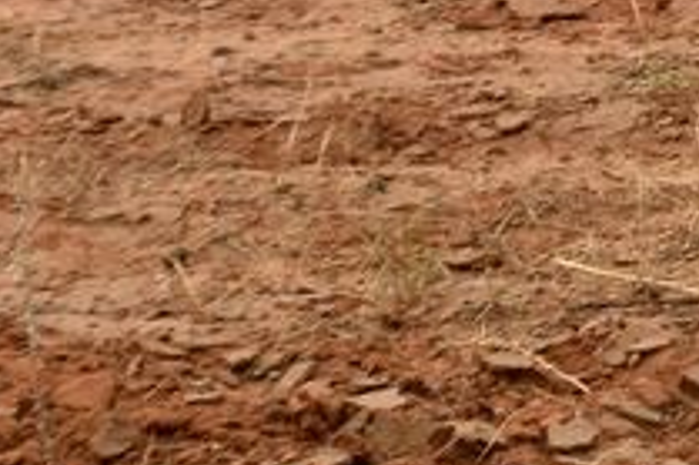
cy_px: -279
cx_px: 1605
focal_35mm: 241
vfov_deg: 5.6
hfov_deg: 8.0
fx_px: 4676
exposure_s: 1/400
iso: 250
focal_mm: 24
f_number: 10
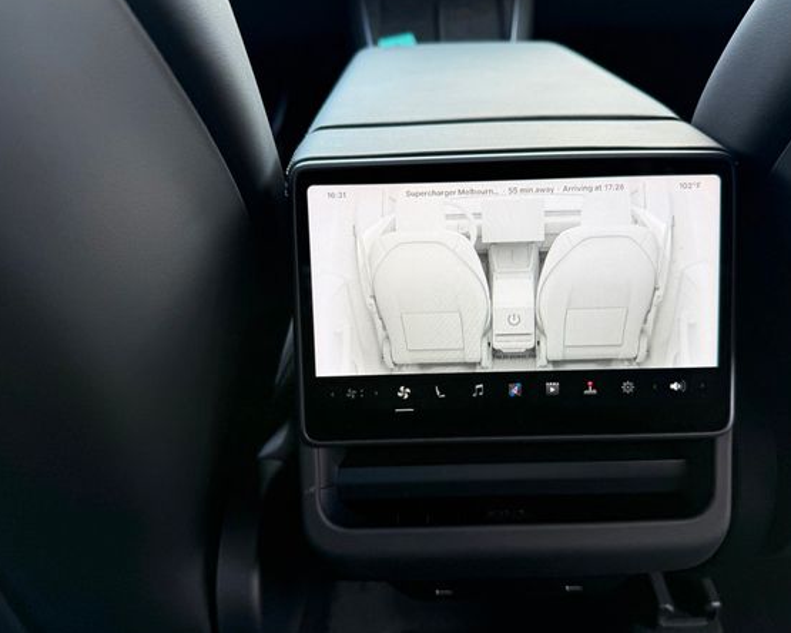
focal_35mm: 27
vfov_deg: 53.2
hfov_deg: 64.0
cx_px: 423
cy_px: 329
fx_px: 632
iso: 80
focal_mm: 6.76
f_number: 1.78
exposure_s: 1/323
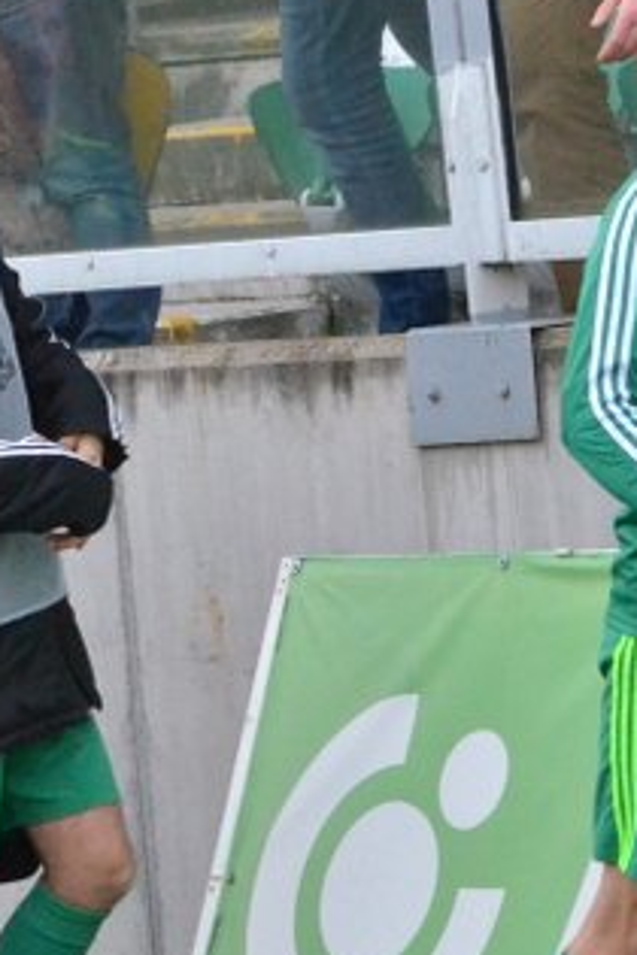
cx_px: -397
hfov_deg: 3.4
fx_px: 10589
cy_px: 387
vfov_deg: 5.2
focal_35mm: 399
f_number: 7.1
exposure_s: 1/800
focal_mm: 70
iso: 3200
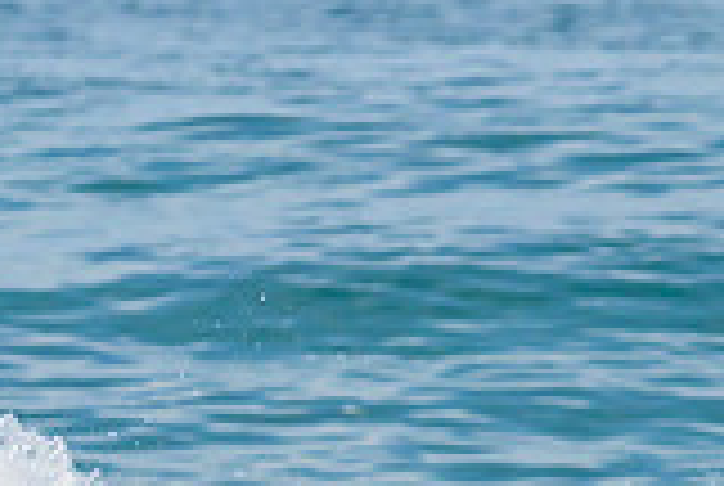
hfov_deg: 1.0
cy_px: 727
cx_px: -226
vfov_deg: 0.7
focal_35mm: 2042
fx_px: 41142
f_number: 10
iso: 720
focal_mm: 440
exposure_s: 1/2000
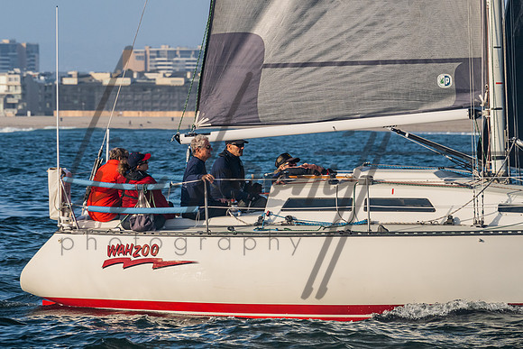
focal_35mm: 319
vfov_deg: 4.3
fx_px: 4630
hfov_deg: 6.5
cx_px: 262
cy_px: 81
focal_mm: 200
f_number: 8
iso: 400
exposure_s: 1/640
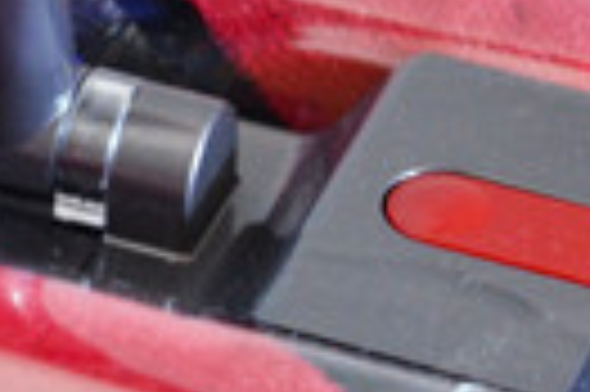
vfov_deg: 3.7
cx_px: -95
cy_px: -77
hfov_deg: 5.6
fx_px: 5991
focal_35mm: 366
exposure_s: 1/30
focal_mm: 50
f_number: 2.8
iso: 1100
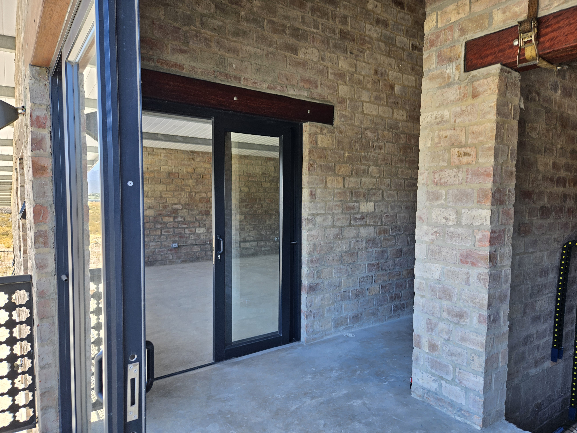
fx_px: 383
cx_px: 288
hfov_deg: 73.9
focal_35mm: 23
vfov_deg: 58.9
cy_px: 216
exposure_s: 1/72
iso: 25
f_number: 1.8
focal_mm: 5.4
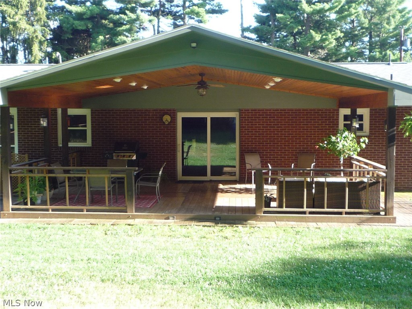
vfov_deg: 34.3
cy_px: 154
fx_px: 500
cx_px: 206
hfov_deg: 44.8
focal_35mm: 42
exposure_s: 1/100
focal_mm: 4.4
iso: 100
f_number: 2.8
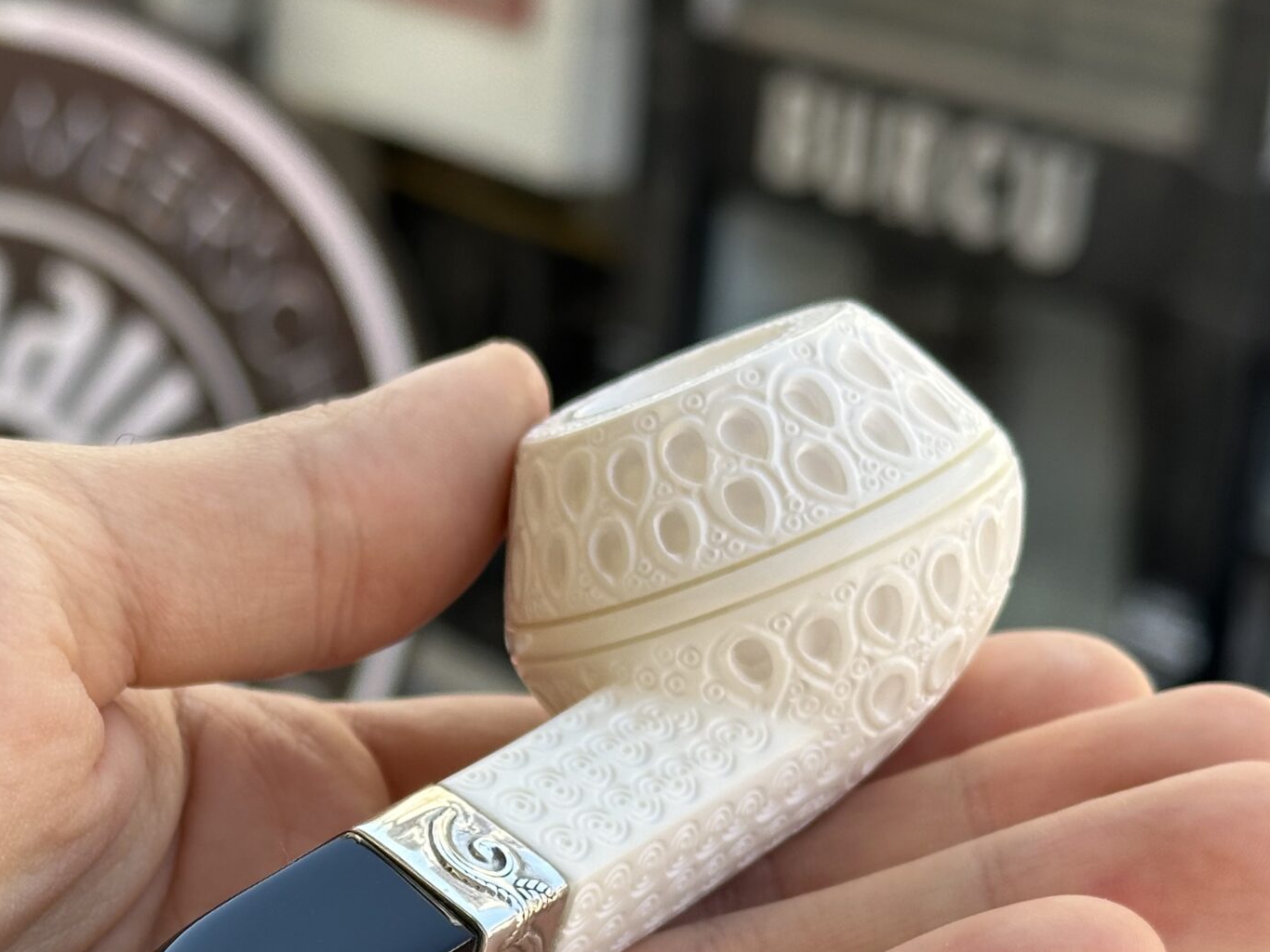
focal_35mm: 90
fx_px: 3302
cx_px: 309
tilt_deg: -22.1
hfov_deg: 21.6
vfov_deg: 16.2
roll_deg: -2.8
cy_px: 855
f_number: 1.78
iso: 64
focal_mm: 6.86
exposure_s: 1/489
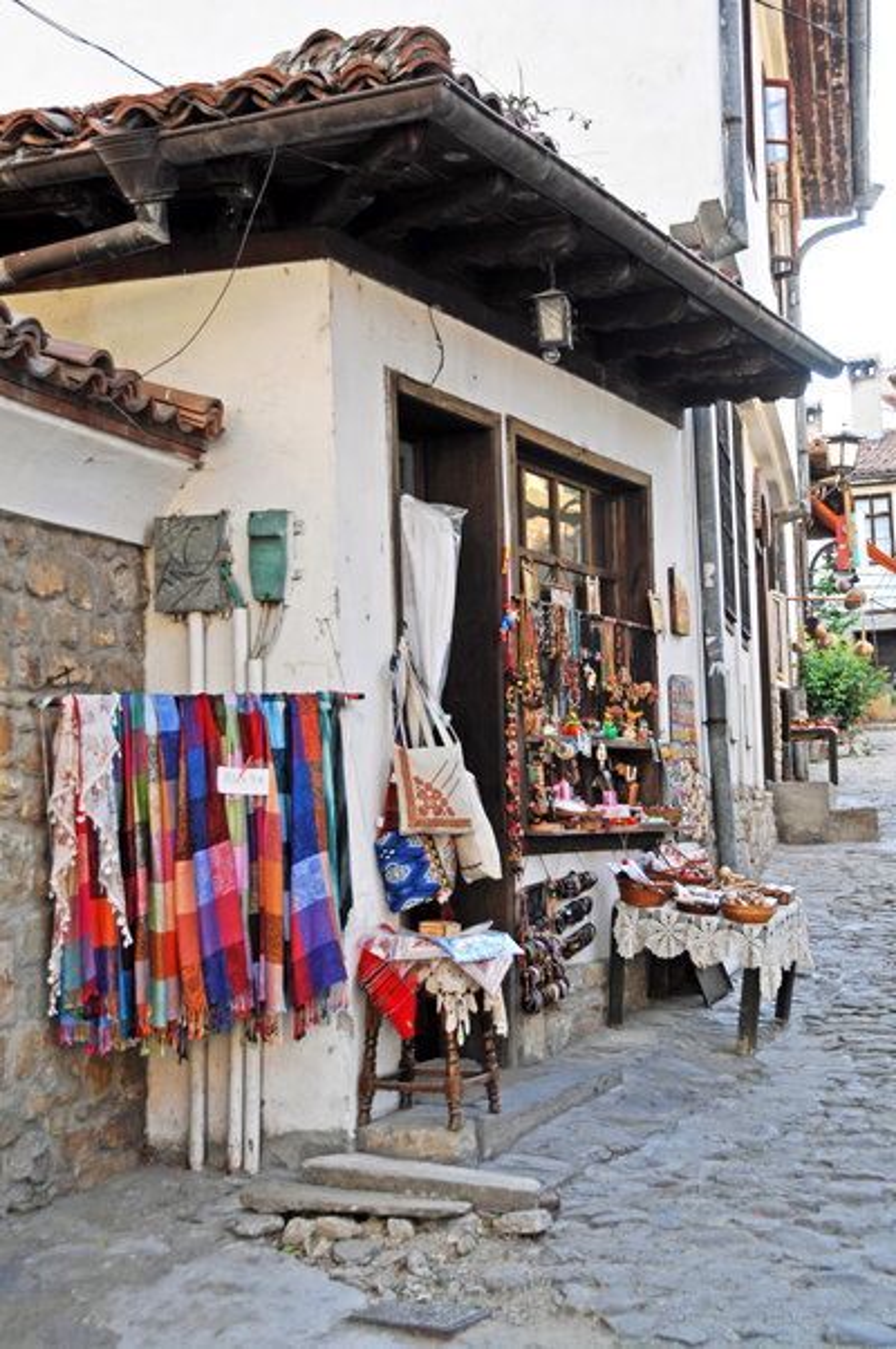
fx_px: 1740
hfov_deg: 28.9
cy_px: 674
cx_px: 448
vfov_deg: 42.4
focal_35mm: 46
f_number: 5.6
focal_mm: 31
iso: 200
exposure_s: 1/125
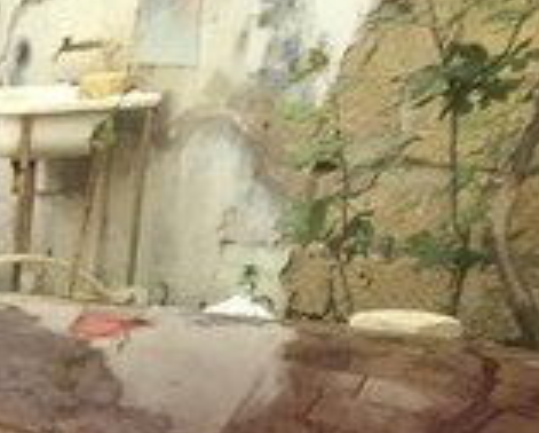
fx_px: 1901
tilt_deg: -24.1
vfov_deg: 12.0
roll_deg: +3.7
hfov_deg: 13.6
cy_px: 778
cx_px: -573
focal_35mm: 119
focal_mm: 4.15
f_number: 2.2
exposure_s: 1/100
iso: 50
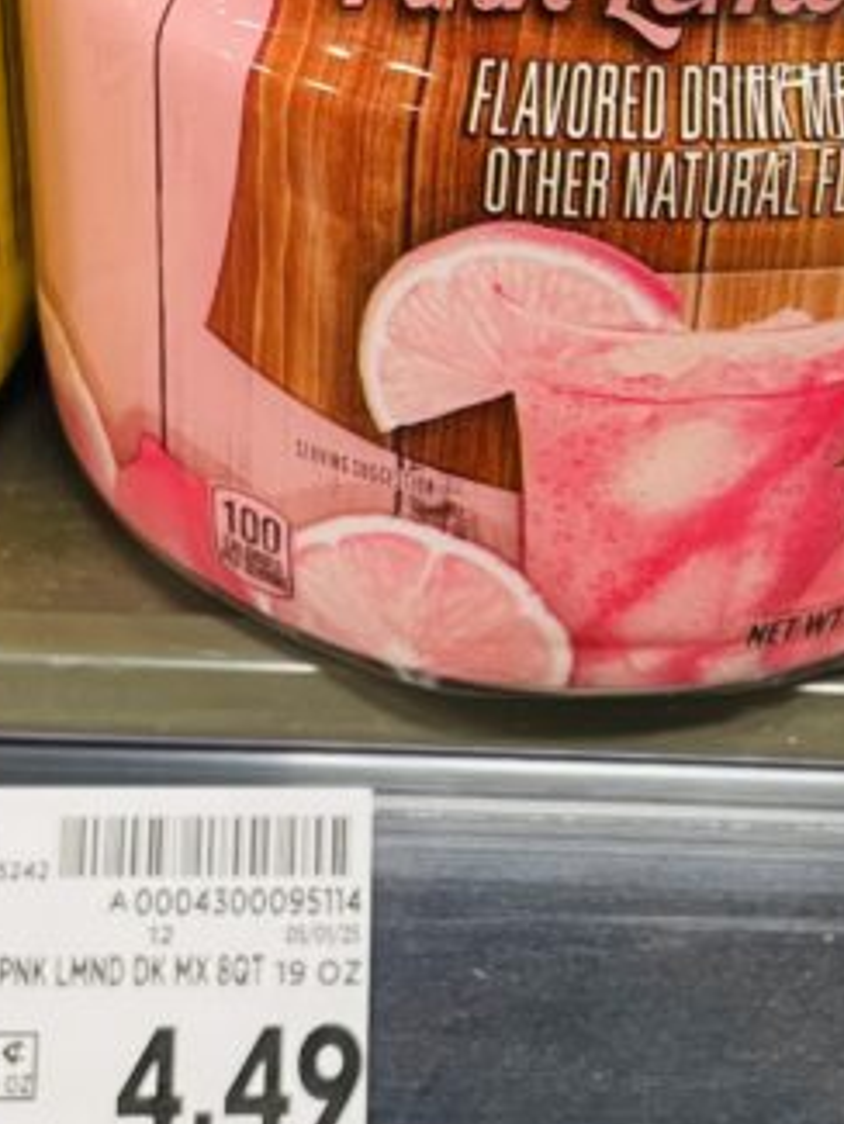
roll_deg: -5.8
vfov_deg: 23.8
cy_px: 460
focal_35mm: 82
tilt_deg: -38.0
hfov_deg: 17.9
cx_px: 668
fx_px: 2664
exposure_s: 1/60
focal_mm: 4.2
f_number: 1.6
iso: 160
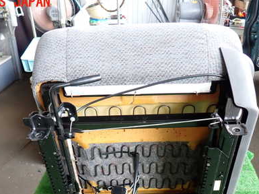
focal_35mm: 39
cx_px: 130
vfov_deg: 35.9
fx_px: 292
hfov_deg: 47.9
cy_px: 146
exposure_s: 1/60
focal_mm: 4.5
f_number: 2
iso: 125
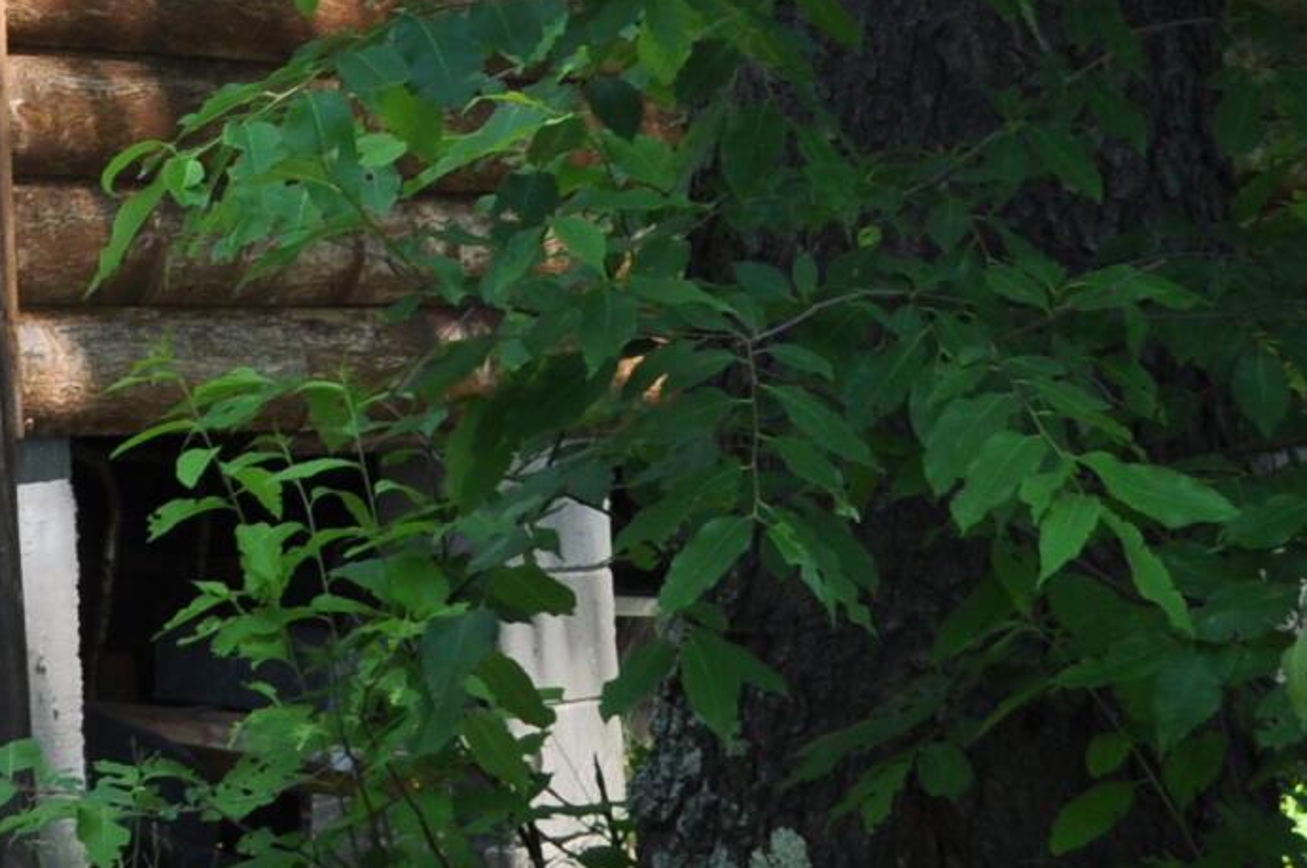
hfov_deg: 10.3
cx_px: -998
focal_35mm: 189
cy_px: -152
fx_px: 6858
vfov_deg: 7.2
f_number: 5.6
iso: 220
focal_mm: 29
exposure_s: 1/125
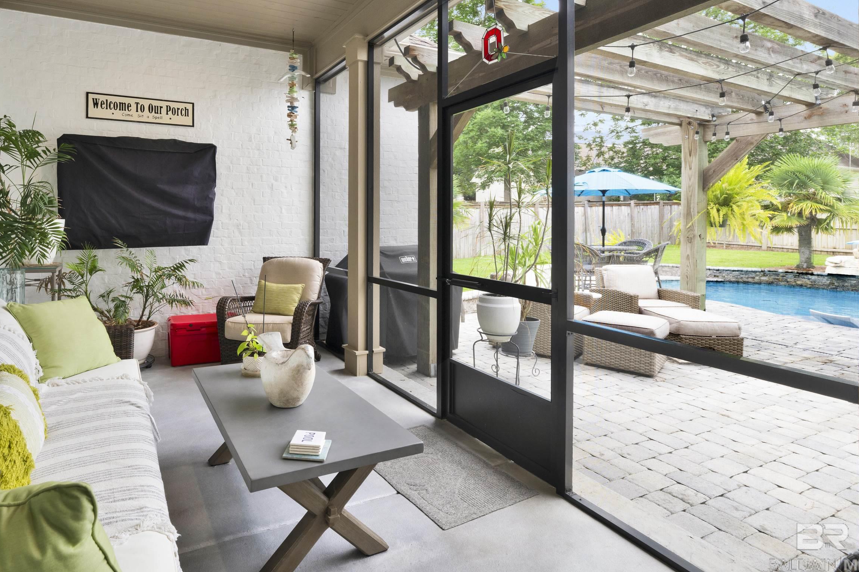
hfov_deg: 83.0
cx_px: 343
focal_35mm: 20
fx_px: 477
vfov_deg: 61.2
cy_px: 220
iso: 400
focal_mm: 15
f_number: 11
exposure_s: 1/13
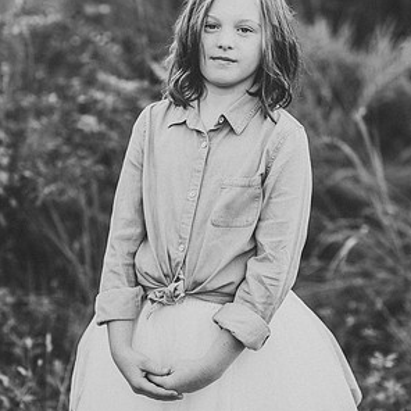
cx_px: 207
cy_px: 176
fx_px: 1478
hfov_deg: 15.8
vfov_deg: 15.8
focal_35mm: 110
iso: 125
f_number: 2.2
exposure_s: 1/200
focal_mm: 85
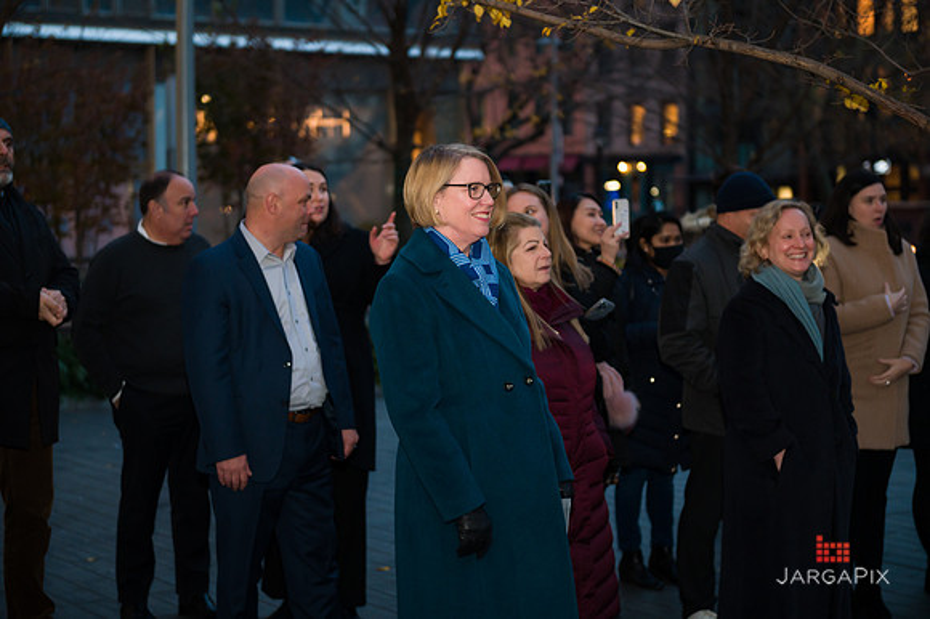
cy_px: 310
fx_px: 1807
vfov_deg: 19.4
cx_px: 465
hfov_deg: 28.9
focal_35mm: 70
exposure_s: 1/200
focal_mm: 70
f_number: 4
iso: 1250
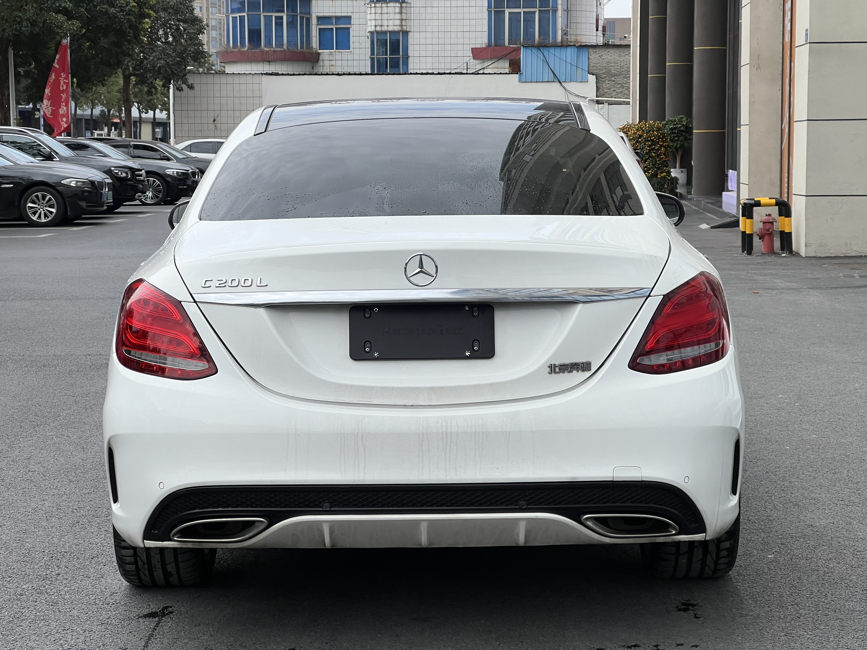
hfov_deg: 25.3
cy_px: 325
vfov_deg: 19.1
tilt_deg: -4.5
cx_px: 434
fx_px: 1929
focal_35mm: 77
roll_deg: -0.1
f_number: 2.8
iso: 32
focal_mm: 9
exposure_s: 1/464
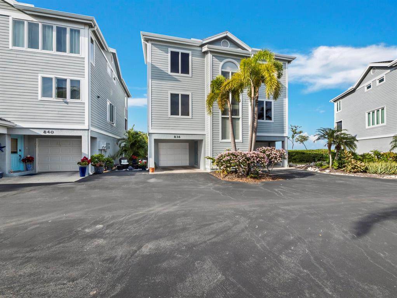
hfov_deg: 102.0
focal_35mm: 14
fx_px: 161
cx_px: 198
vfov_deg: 85.7
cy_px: 149
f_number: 11
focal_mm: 7
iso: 320
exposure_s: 1/200
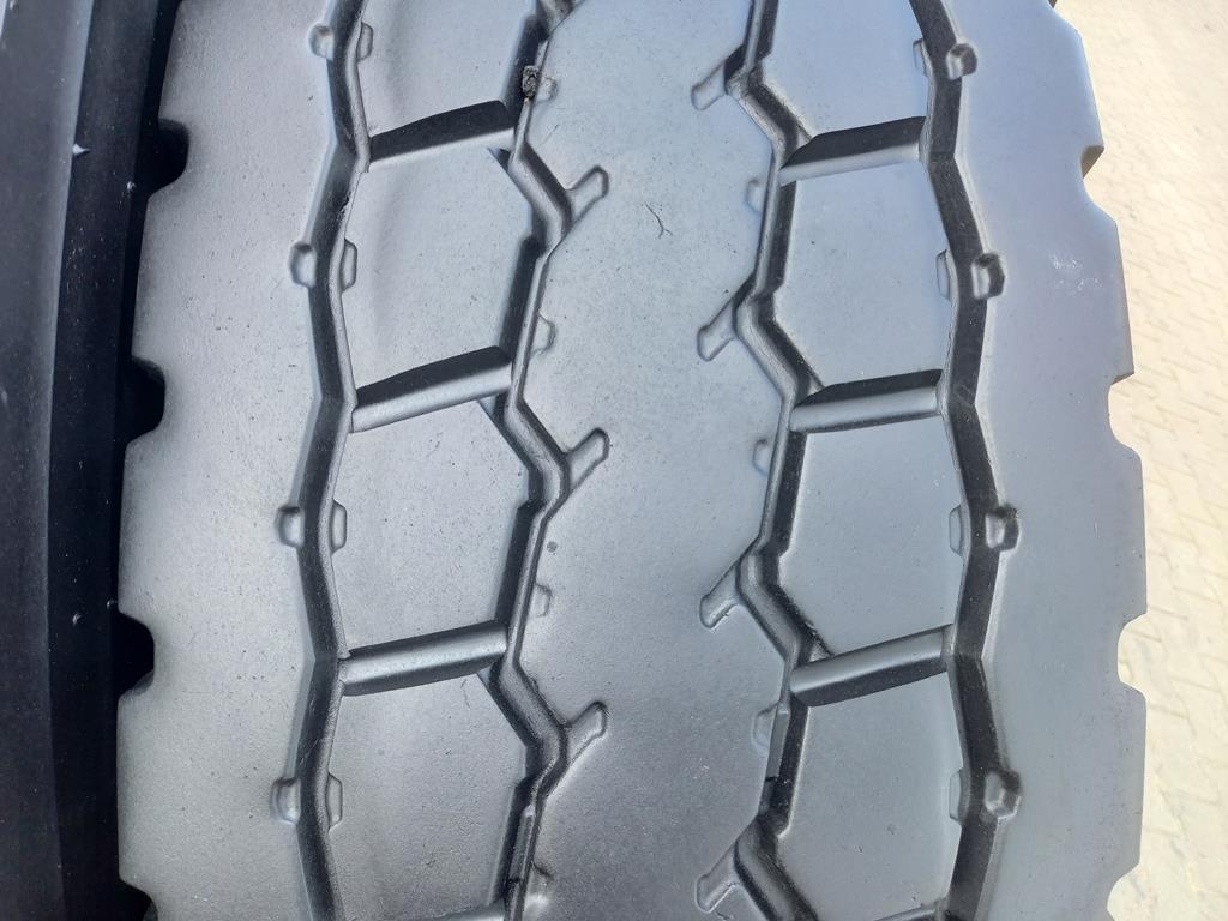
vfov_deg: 54.9
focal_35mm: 25
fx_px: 887
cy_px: 460
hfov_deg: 69.4
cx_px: 614
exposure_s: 1/100
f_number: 1.8
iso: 50
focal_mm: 4.65
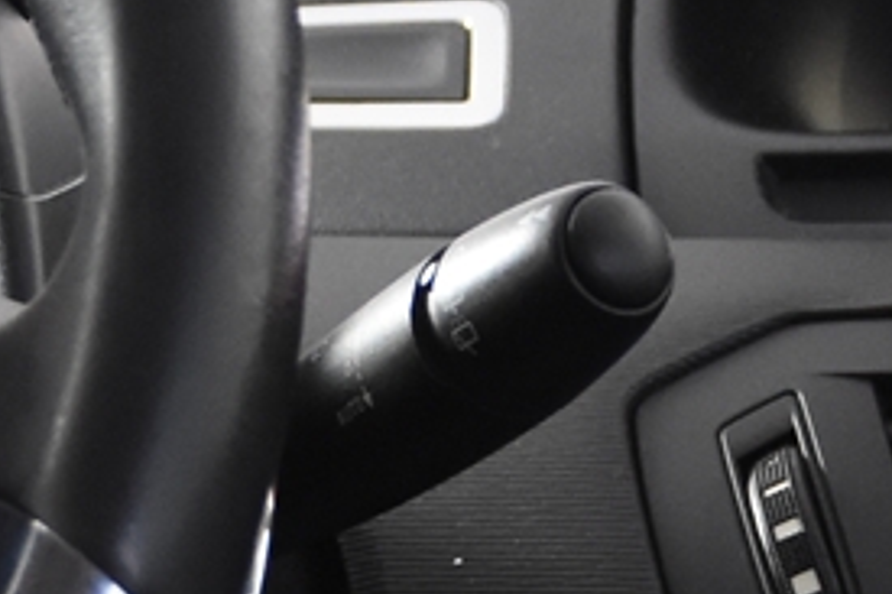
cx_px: 474
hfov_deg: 7.0
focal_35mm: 293
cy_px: 591
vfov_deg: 4.7
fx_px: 7255
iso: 1600
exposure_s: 1/50
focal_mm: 28
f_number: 3.5
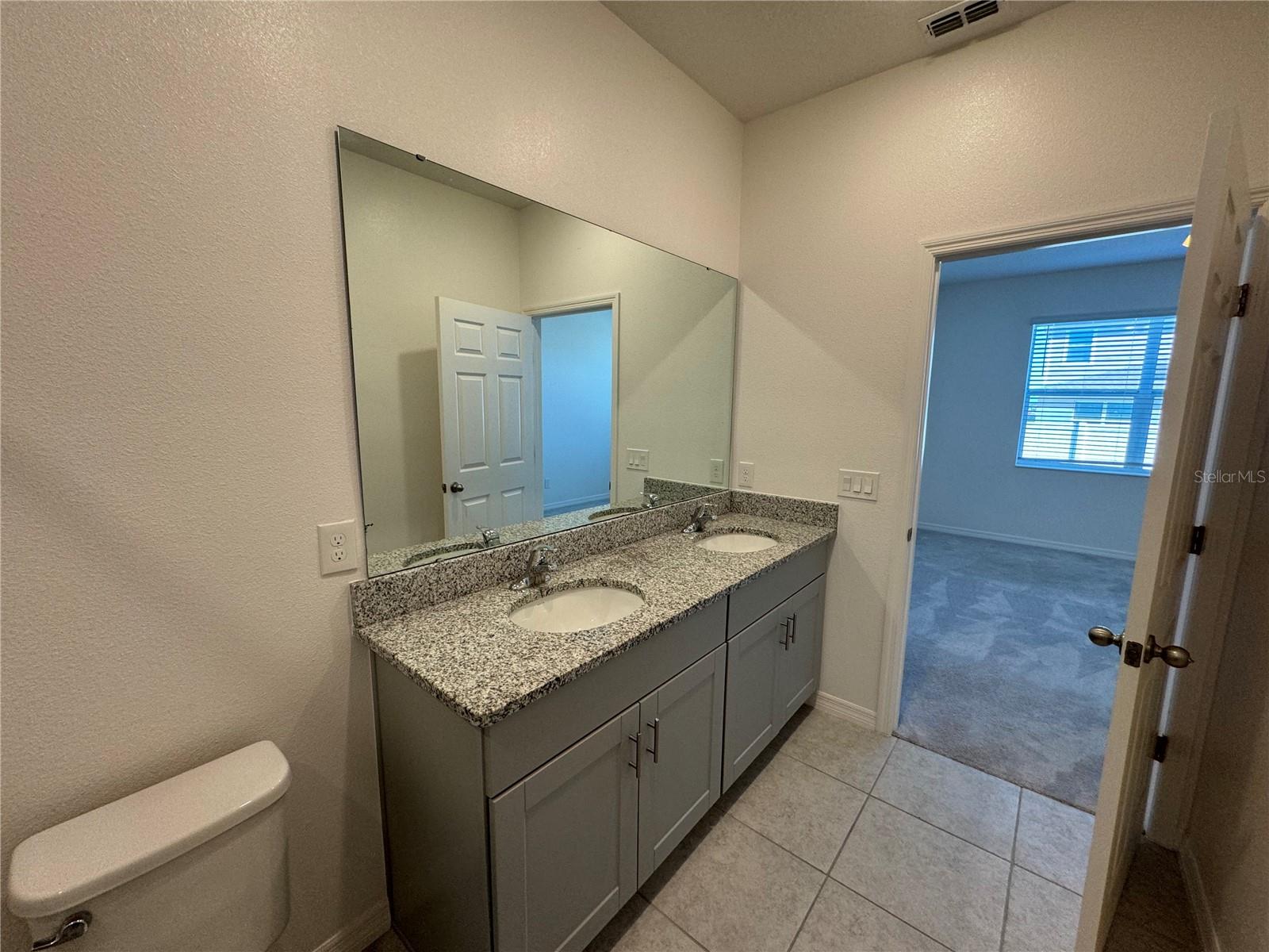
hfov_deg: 102.1
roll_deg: +0.0
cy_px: 476
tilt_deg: -7.2
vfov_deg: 85.7
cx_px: 634
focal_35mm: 14
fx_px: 513
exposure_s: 1/120
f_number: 2.2
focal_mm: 2.22
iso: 125
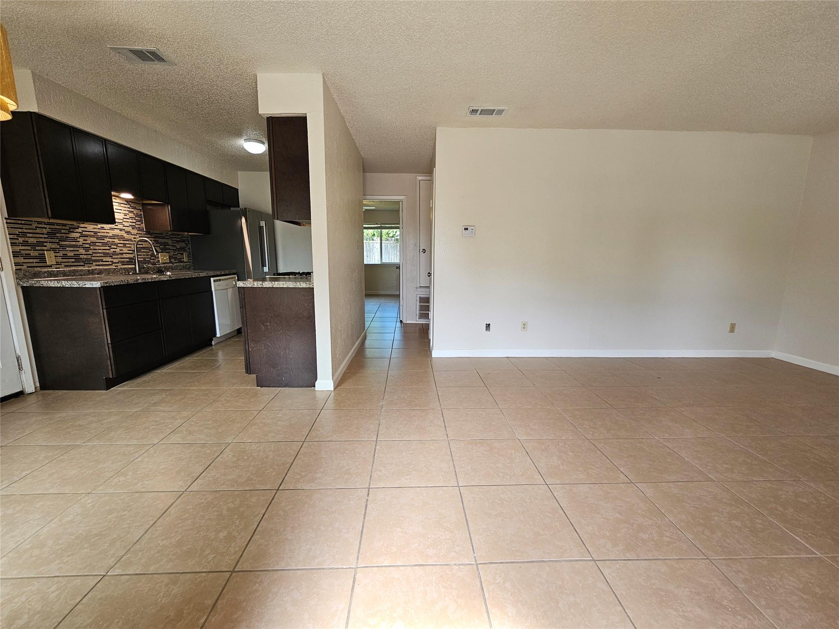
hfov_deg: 106.2
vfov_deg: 89.9
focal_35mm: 13
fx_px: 315
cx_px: 420
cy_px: 314
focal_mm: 2.2
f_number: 2.2
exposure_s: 1/60
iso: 50
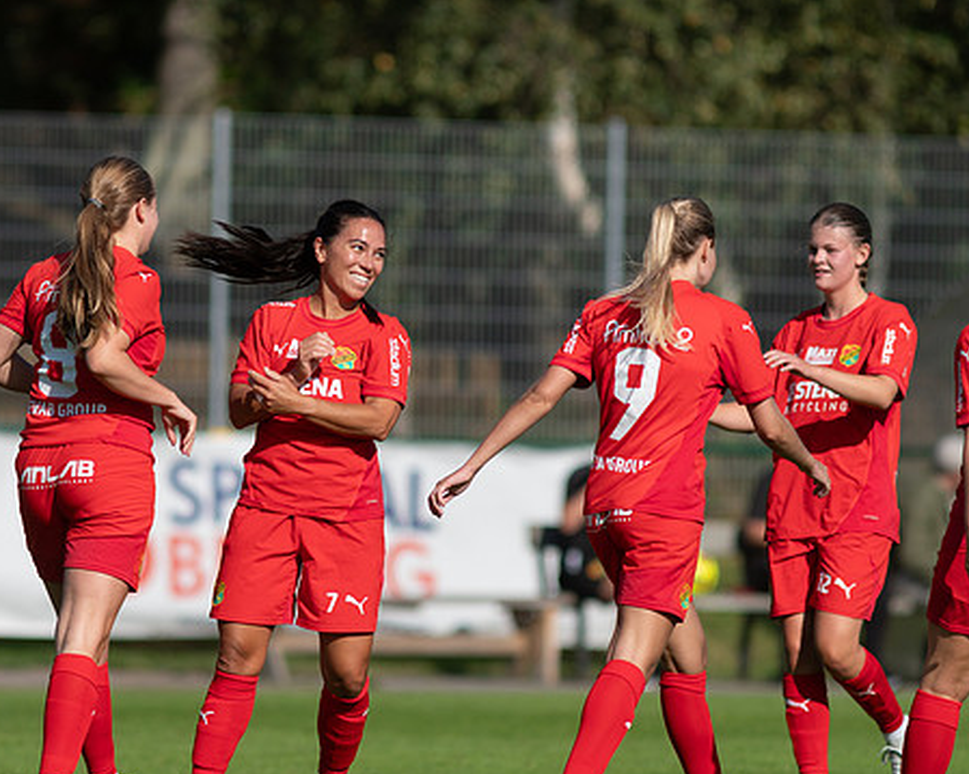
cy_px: 409
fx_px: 15655
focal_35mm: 546
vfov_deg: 2.8
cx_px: 354
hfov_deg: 3.5
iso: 100
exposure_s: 1/3200
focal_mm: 300
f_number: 3.2
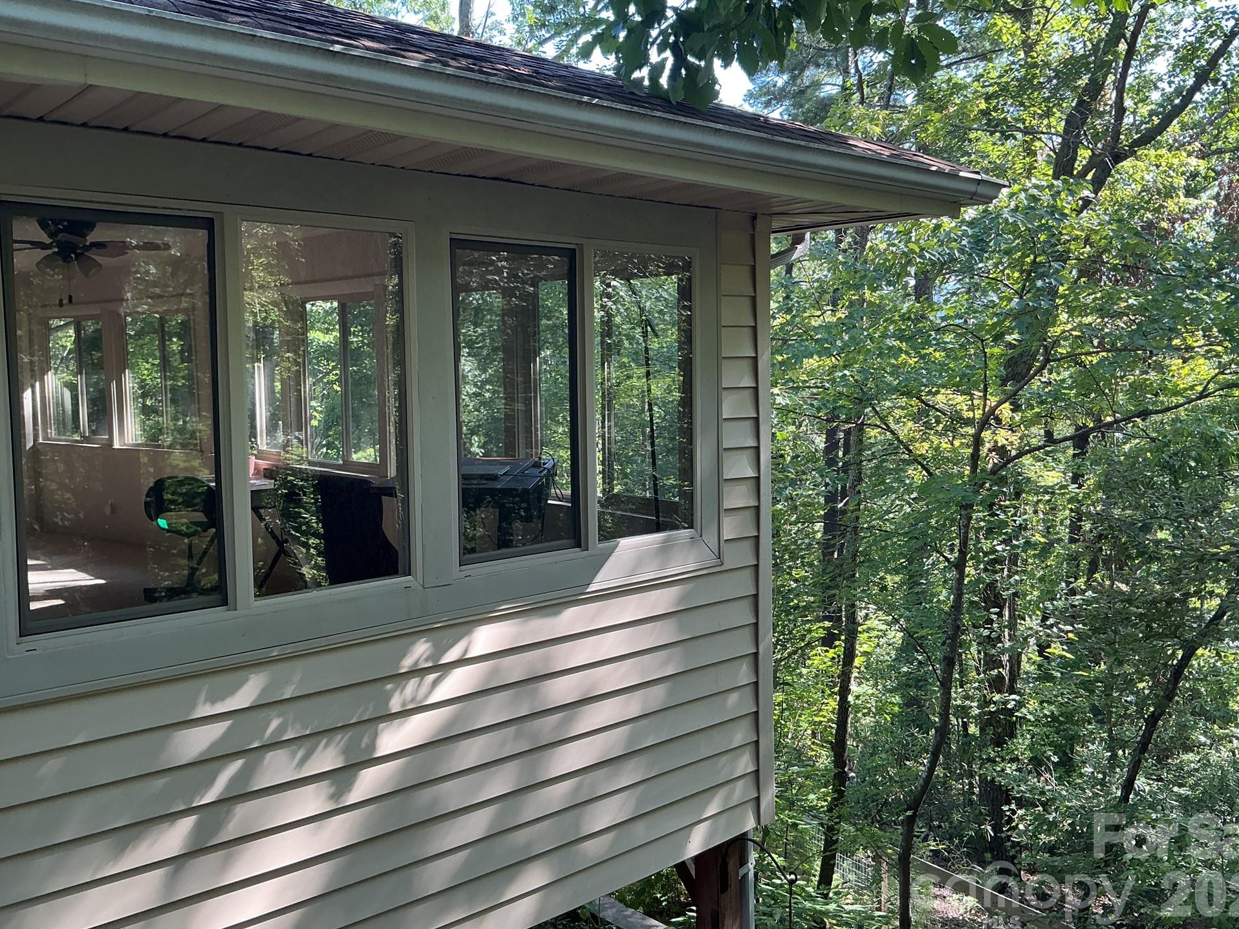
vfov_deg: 45.4
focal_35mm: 31
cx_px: 638
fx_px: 1110
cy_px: 443
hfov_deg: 58.3
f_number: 1.8
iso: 32
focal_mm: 3
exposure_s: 1/120
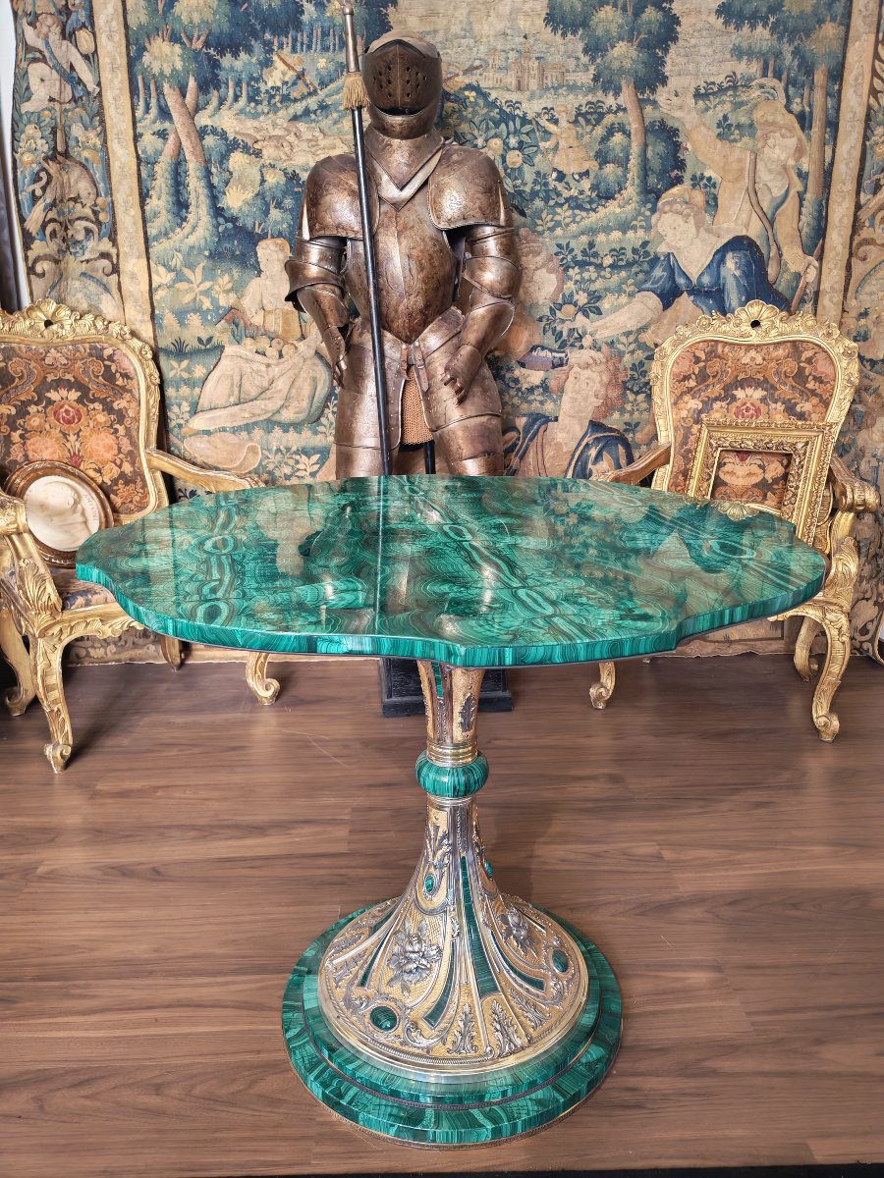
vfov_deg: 65.3
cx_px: 442
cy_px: 589
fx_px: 919
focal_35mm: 27
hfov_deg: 51.4
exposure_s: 1/50
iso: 1250
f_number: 1.9
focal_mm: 6.12
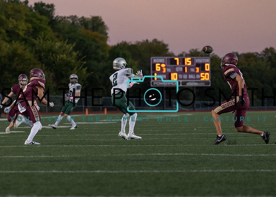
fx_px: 1416
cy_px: 87
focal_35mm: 181
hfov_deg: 11.1
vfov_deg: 8.0
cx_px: 79
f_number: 2.8
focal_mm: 125
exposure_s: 1/1000
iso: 1250
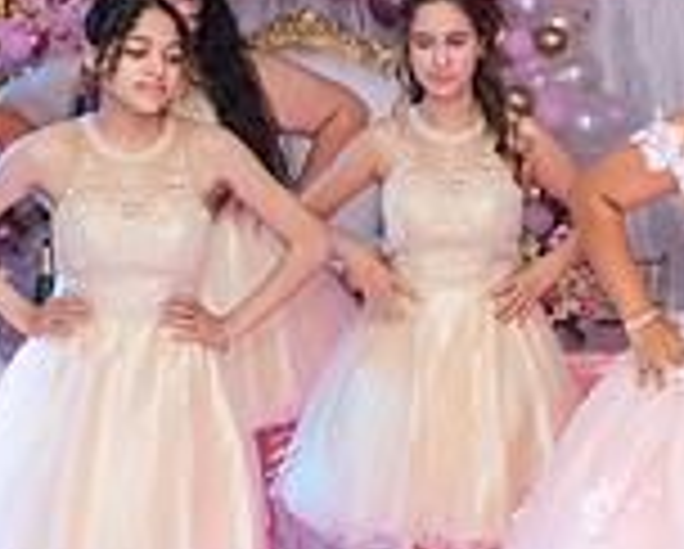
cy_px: 376
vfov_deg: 13.9
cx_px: 706
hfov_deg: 16.9
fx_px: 2250
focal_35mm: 111
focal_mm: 31
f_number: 4
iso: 1250
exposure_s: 1/160
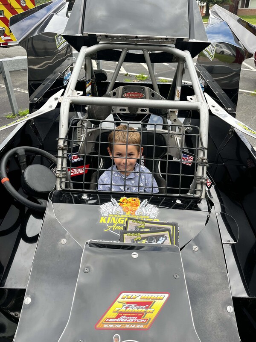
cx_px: 128
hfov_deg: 53.1
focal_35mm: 26
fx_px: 256
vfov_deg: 67.3
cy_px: 171
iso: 50
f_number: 1.6
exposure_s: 1/520
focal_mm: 5.1
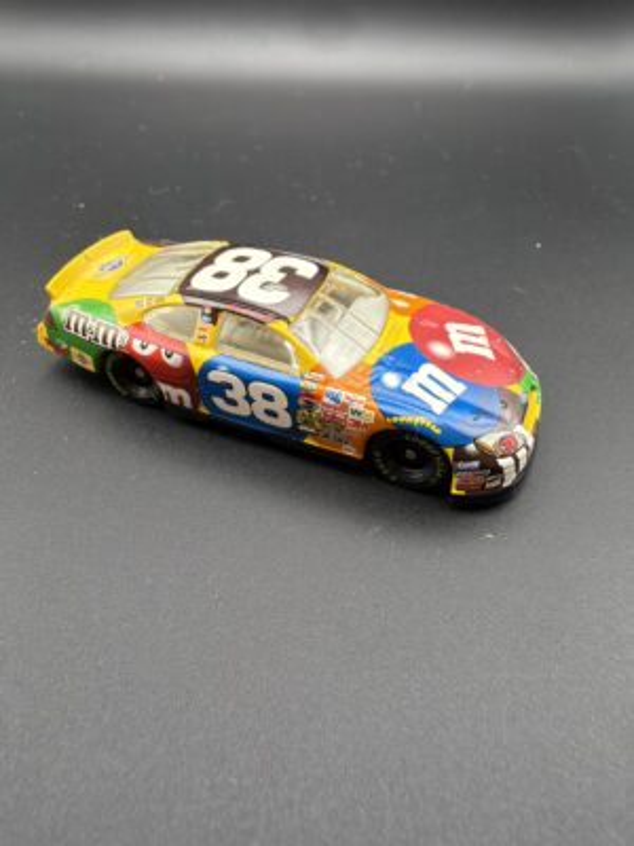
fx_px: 611
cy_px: 423
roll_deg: -3.1
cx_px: 317
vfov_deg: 69.4
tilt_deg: -33.8
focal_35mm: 25
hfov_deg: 54.9
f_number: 2.2
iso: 200
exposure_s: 1/60
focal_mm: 2.22
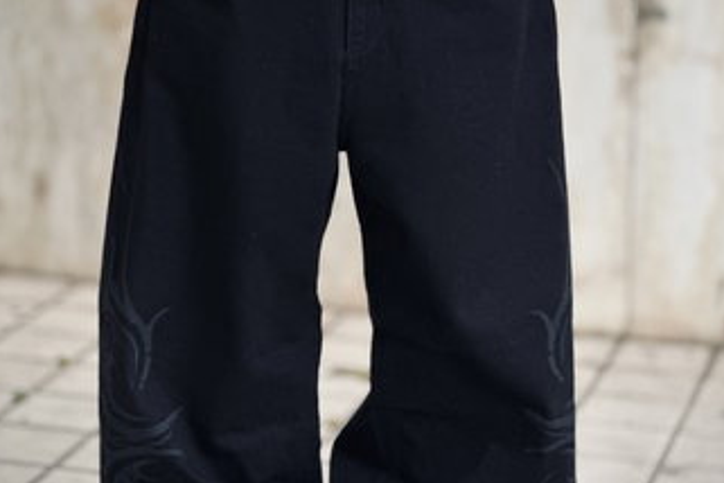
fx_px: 2675
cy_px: 166
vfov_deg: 10.3
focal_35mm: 133
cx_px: 368
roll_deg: -1.2
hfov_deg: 15.4
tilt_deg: -11.3
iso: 250
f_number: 2.8
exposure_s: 1/33
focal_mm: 9
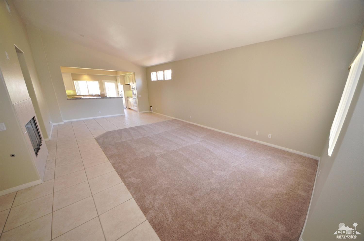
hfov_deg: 112.8
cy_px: 120
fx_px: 121
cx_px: 182
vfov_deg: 89.7
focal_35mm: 12
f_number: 4.5
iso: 640
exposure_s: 1/60
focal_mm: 8
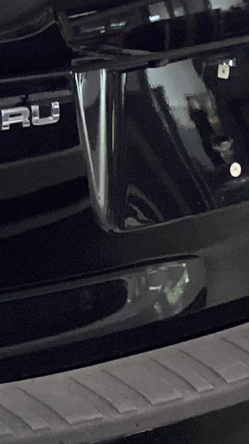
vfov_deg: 15.7
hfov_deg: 8.5
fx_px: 1597
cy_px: 77
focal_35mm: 136
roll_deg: -0.1
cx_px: -219
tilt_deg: -17.3
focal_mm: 3.3
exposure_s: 1/40
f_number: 2.4
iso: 320
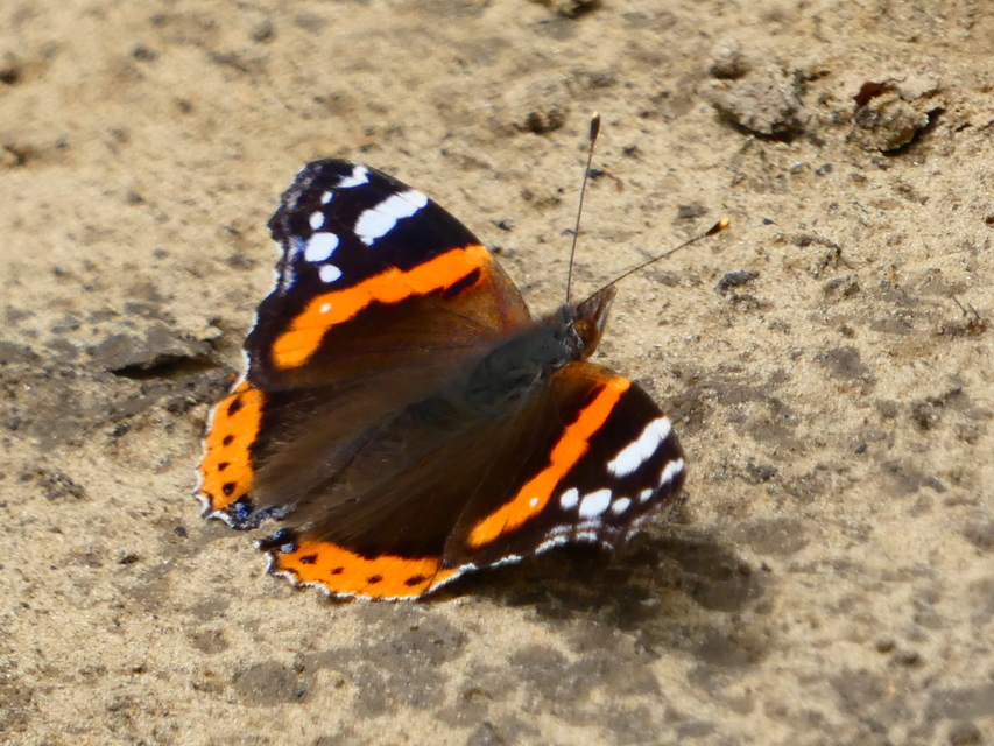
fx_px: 24555
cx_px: 497
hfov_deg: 2.3
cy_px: 373
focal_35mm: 855
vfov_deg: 1.7
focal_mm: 153.1
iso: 125
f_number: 5.6
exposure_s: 1/125
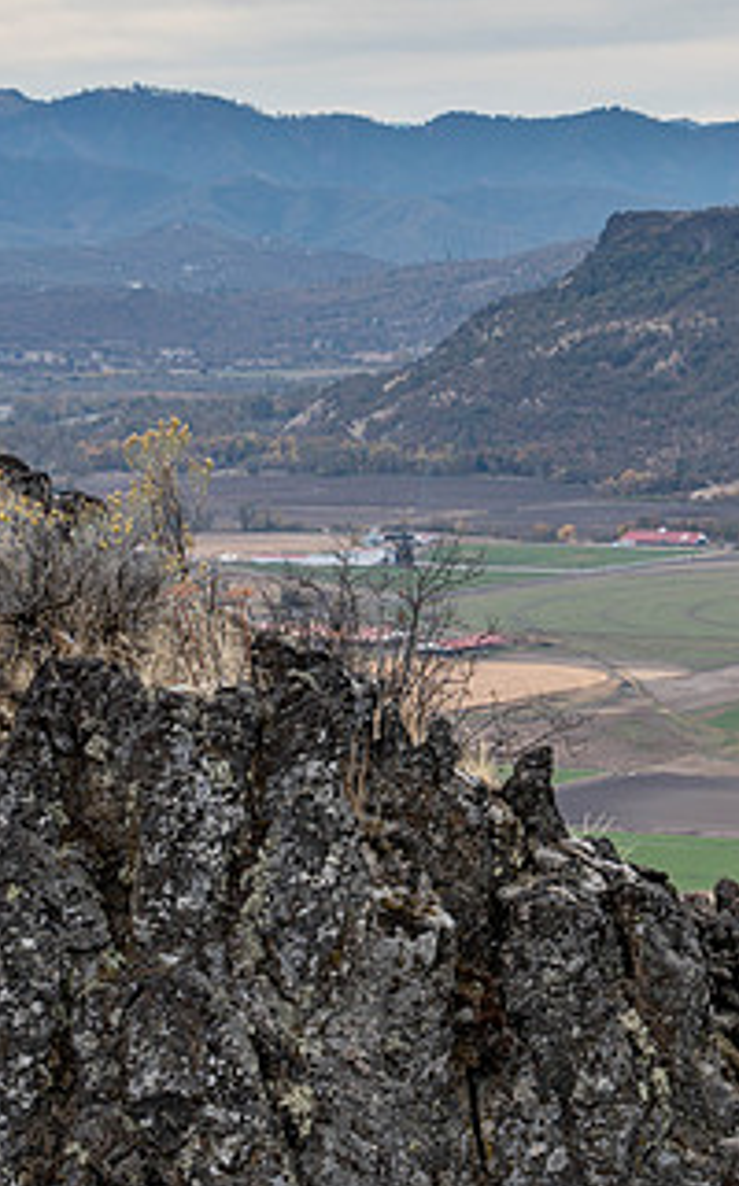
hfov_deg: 9.0
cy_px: 497
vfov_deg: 14.7
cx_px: 1081
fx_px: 4586
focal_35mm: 142
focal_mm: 70
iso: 100
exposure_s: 1/320
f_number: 5.6
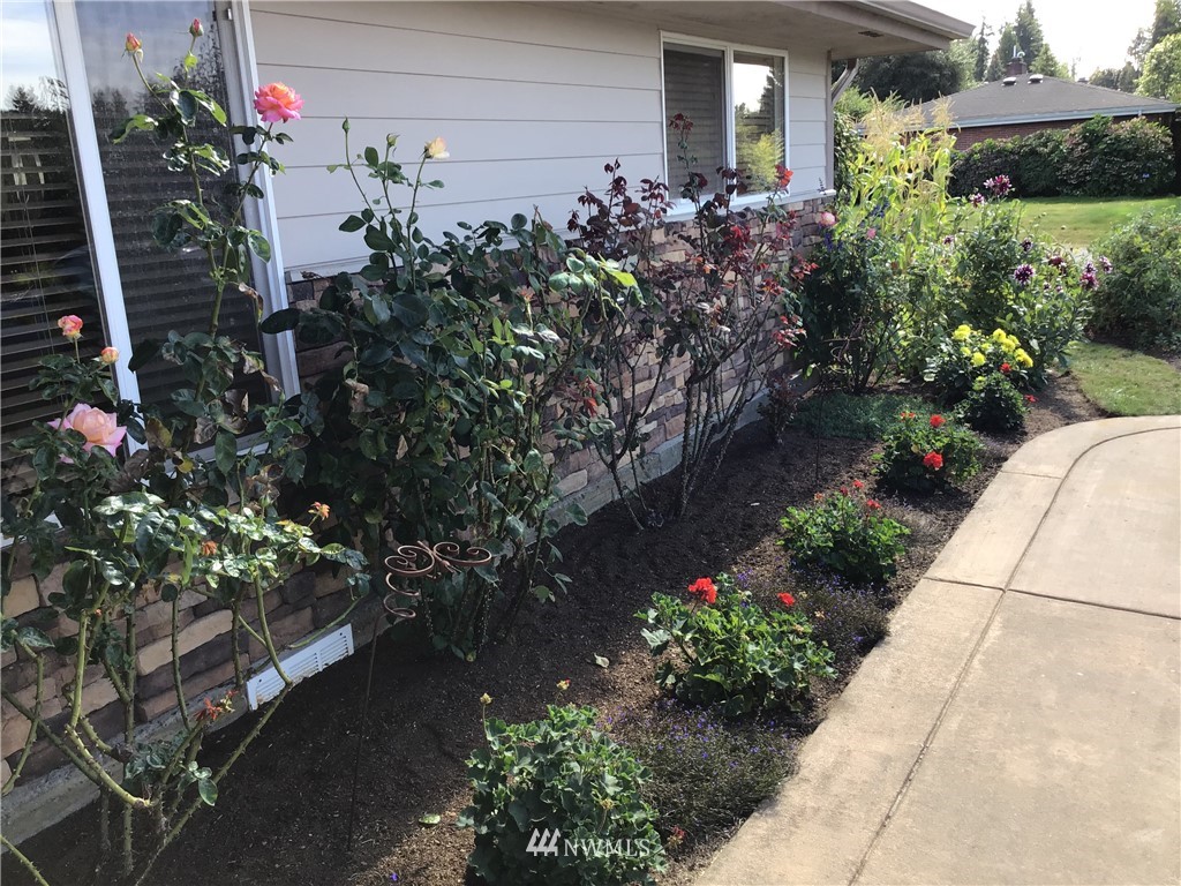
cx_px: 590
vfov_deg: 45.4
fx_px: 1058
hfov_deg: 58.4
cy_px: 443
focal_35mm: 31
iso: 25
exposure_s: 1/151
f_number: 2.4
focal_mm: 3.3
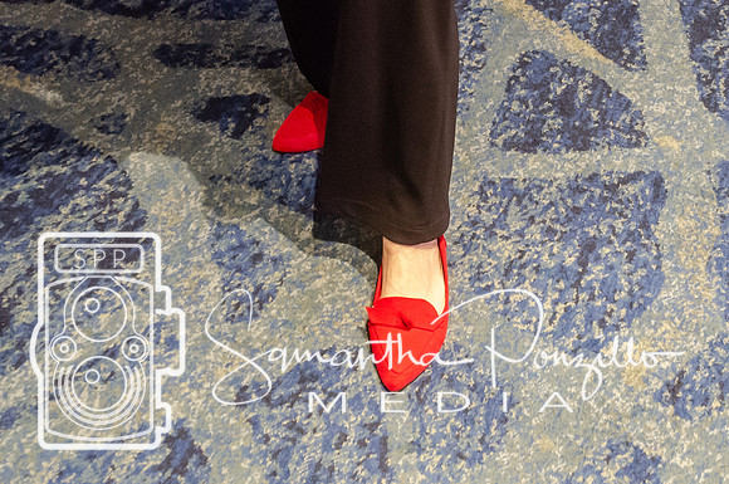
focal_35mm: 52
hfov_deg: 38.5
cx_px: 384
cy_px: 105
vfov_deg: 25.7
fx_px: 1043
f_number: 3.5
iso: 3200
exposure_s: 1/15
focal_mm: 18
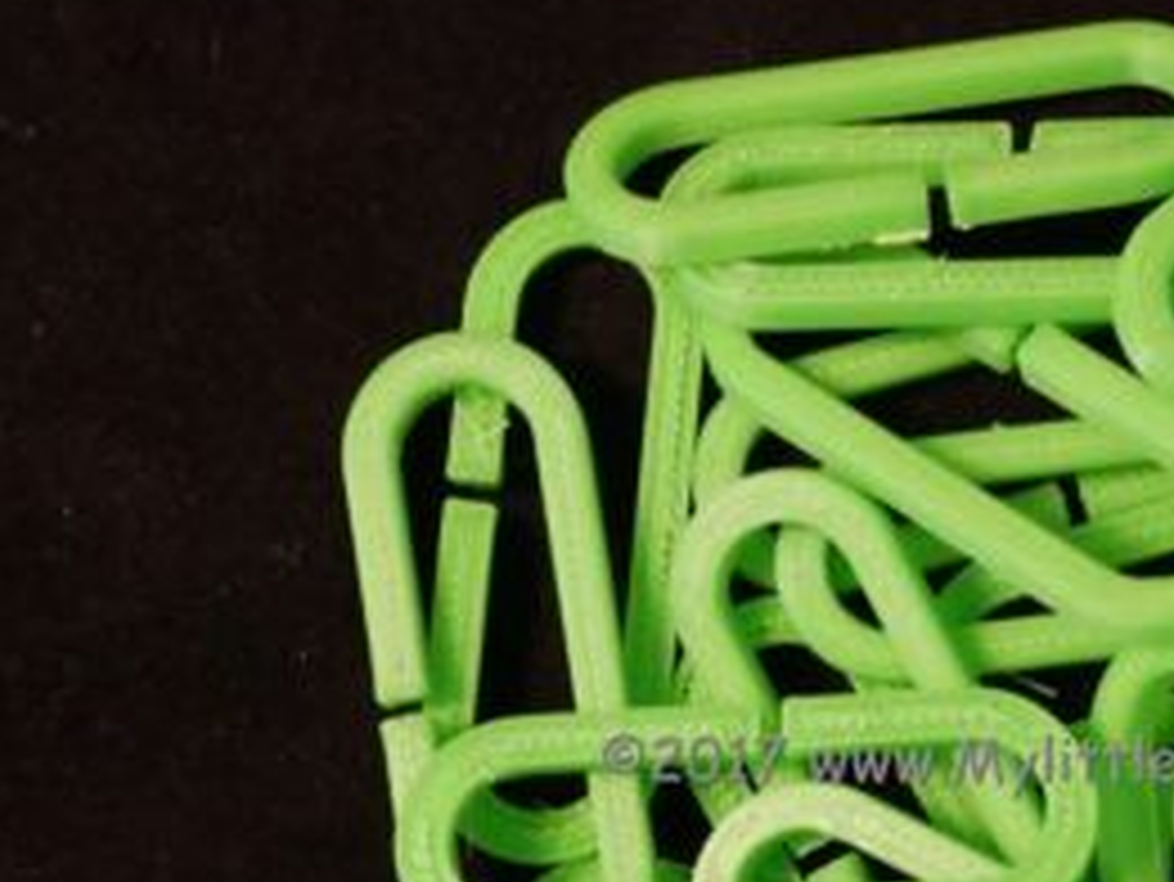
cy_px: 760
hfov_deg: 18.8
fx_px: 3461
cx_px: 1118
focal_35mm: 102
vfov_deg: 14.4
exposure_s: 1/30
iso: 3200
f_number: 5.3
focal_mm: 25
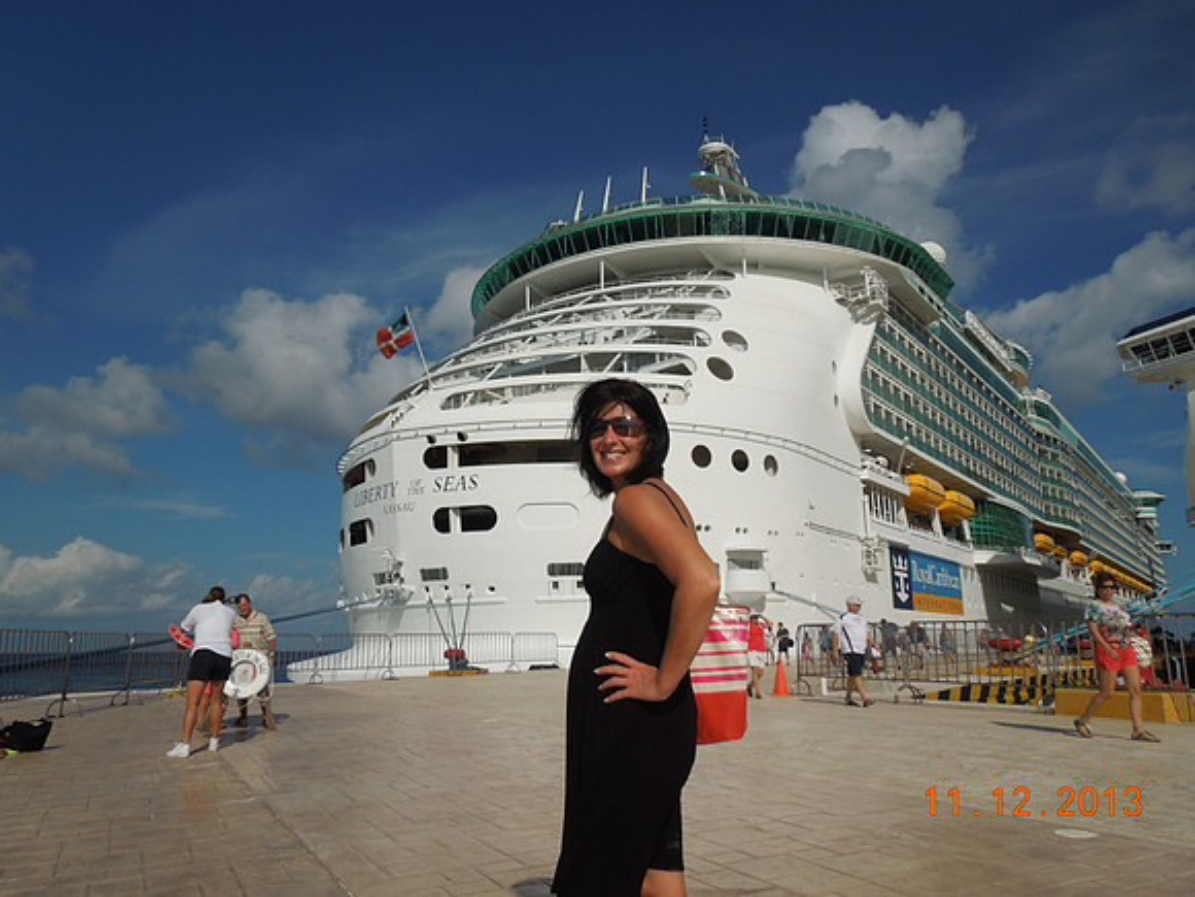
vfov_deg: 54.9
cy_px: 448
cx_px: 598
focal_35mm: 25
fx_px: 863
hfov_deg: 69.4
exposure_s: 1/1250
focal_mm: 4.5
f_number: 6.6
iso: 100
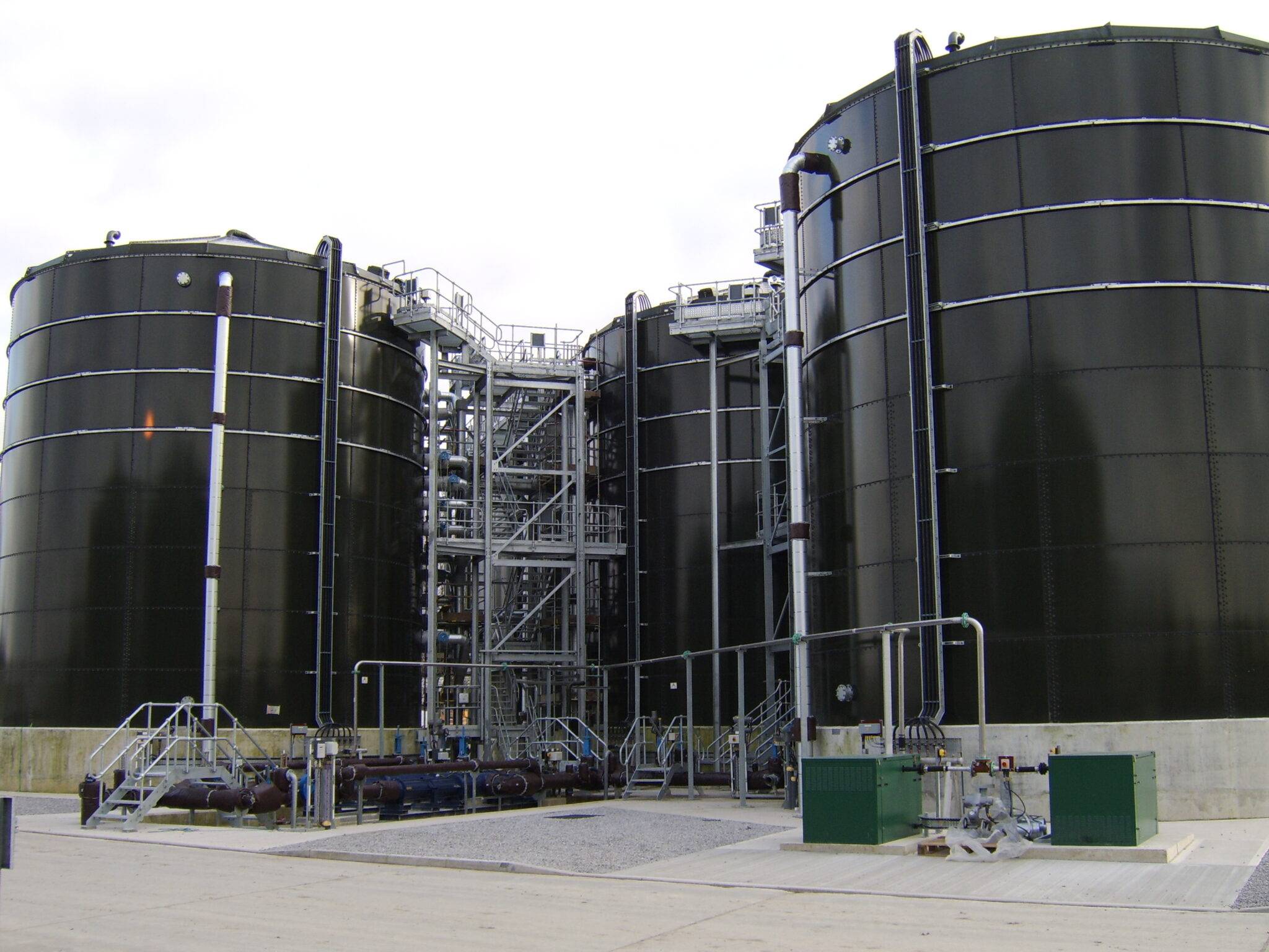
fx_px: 1136
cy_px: 476
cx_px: 634
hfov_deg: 58.4
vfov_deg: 45.4
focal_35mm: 31
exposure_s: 1/192
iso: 71
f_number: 4
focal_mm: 8.13
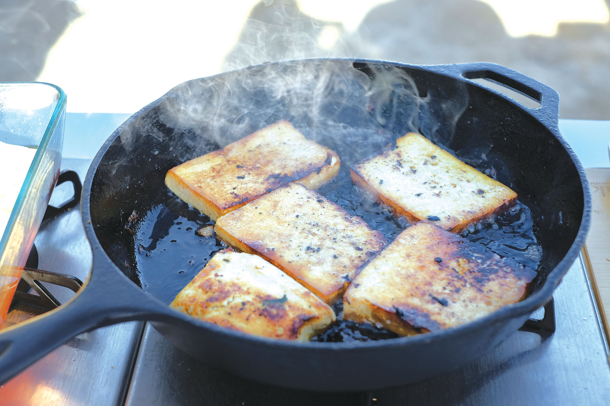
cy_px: 200
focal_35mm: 54
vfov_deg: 25.1
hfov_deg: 36.9
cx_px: 303
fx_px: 915
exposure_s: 1/250
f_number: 4
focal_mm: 35
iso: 200
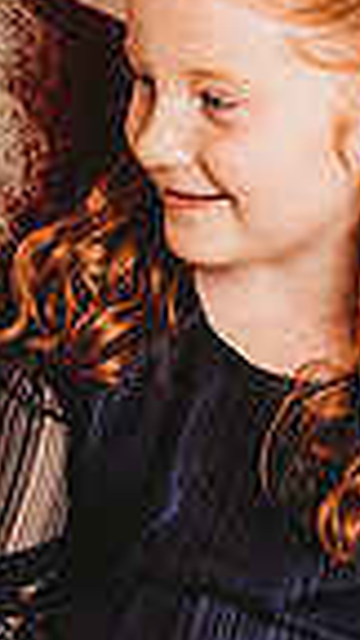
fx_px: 2512
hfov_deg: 8.1
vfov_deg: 14.5
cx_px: -133
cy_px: 229
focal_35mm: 148
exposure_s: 1/160
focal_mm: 35
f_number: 4
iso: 100
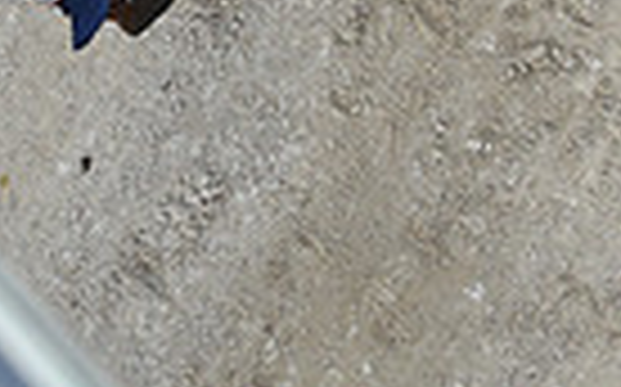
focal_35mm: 223
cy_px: -904
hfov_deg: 9.4
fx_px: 3771
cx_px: 320
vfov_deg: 5.4
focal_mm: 52
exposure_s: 1/800
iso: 1000
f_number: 4.5
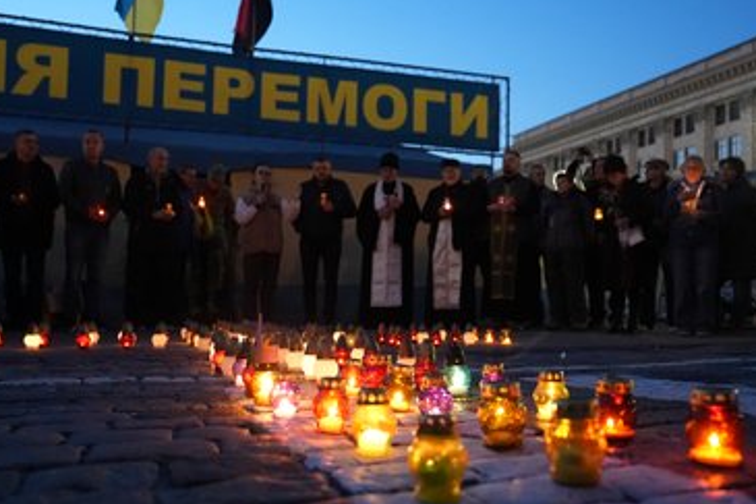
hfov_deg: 55.8
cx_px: 387
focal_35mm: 34
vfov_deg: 38.8
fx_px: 714
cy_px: 258
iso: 12800
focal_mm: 31
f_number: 2.8
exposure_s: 1/100
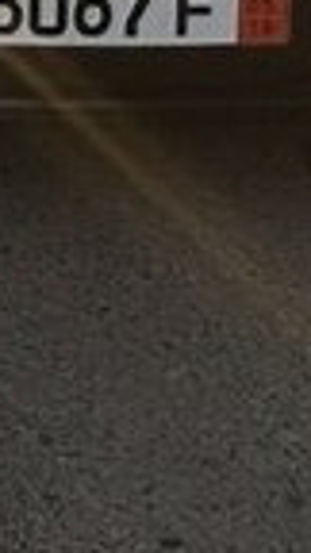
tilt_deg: -13.3
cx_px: 111
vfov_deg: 13.6
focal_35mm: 145
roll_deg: -1.5
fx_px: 2126
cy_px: -367
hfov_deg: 8.4
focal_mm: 4.15
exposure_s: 1/4
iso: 100
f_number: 2.2
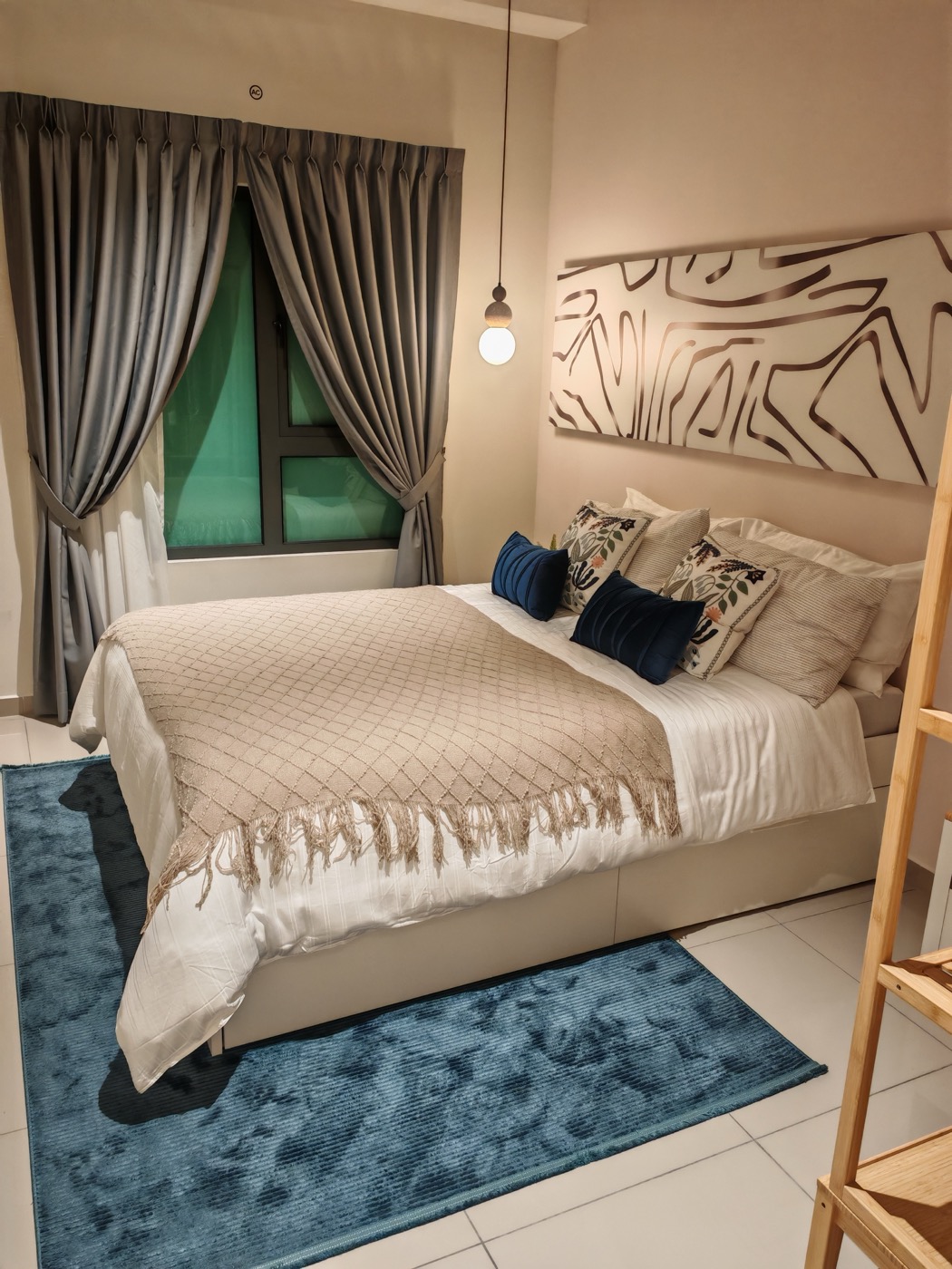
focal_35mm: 27
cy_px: 634
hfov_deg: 51.4
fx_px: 990
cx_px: 476
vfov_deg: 65.3
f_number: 2
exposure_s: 1/100
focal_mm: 6.83
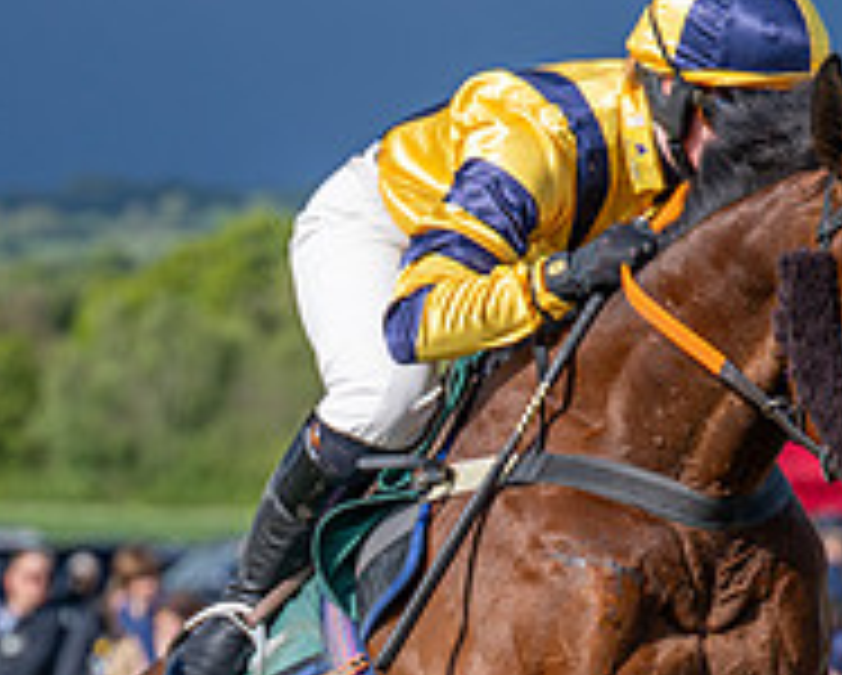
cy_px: 900
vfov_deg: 5.2
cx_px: 257
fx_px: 7434
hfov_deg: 6.5
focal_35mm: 298
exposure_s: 1/2000
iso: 100
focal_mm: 79
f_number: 2.8
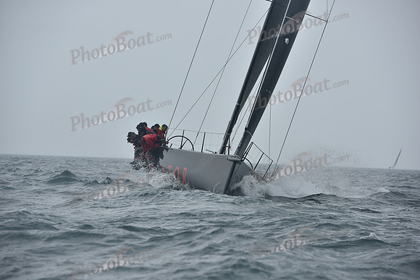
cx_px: 210
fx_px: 2334
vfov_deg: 6.9
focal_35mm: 200
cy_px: 140
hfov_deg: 10.3
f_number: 8
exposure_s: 1/1000
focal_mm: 200
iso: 320
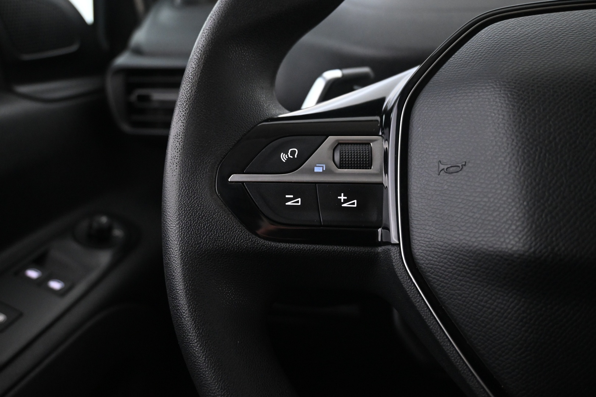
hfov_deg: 58.3
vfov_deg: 40.8
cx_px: 298
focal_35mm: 32
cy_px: 198
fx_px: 534
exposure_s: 1/30
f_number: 4
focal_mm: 21.5
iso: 3200
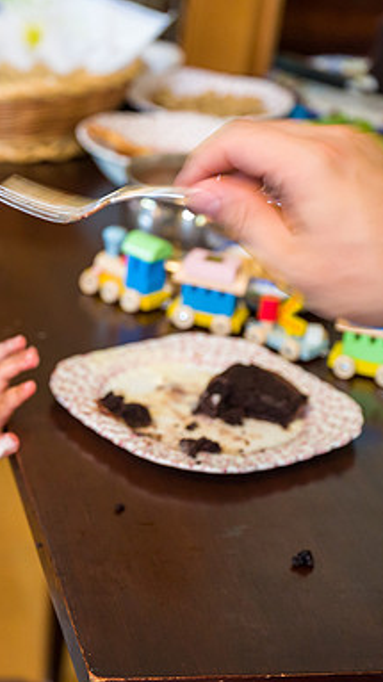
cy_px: 342
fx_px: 1664
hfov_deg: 12.9
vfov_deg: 23.2
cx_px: -14
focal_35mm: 92
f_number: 4
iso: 2500
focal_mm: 58
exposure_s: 1/60
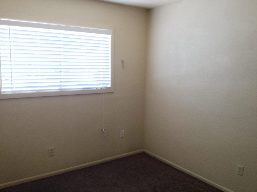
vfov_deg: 40.7
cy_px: 96
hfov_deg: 52.6
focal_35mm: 35
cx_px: 128
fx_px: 260
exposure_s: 1/20
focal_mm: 4.28
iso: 125
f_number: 2.4
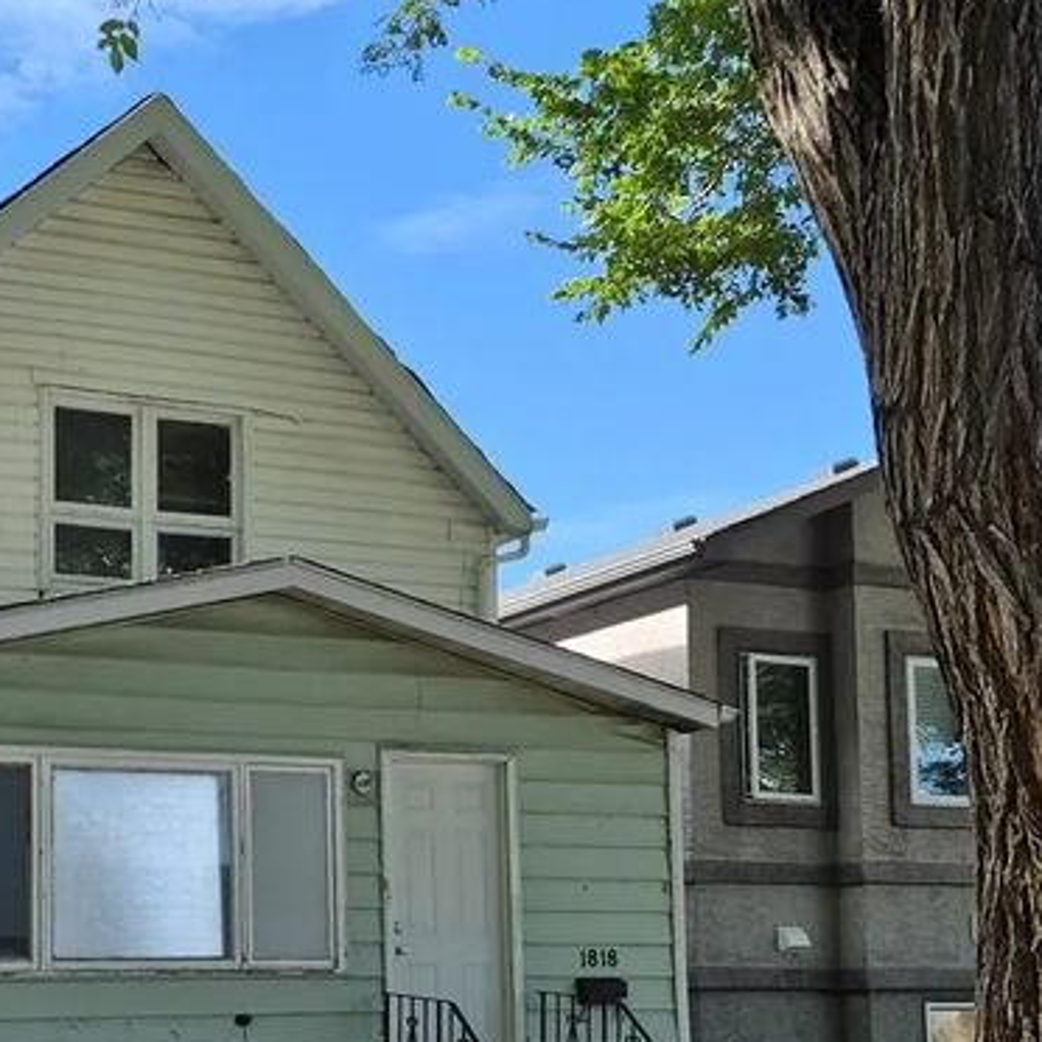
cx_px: 213
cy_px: 787
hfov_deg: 29.9
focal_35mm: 56
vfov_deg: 30.0
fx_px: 1907
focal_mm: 5.4
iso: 80
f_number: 1.8
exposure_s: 1/2360
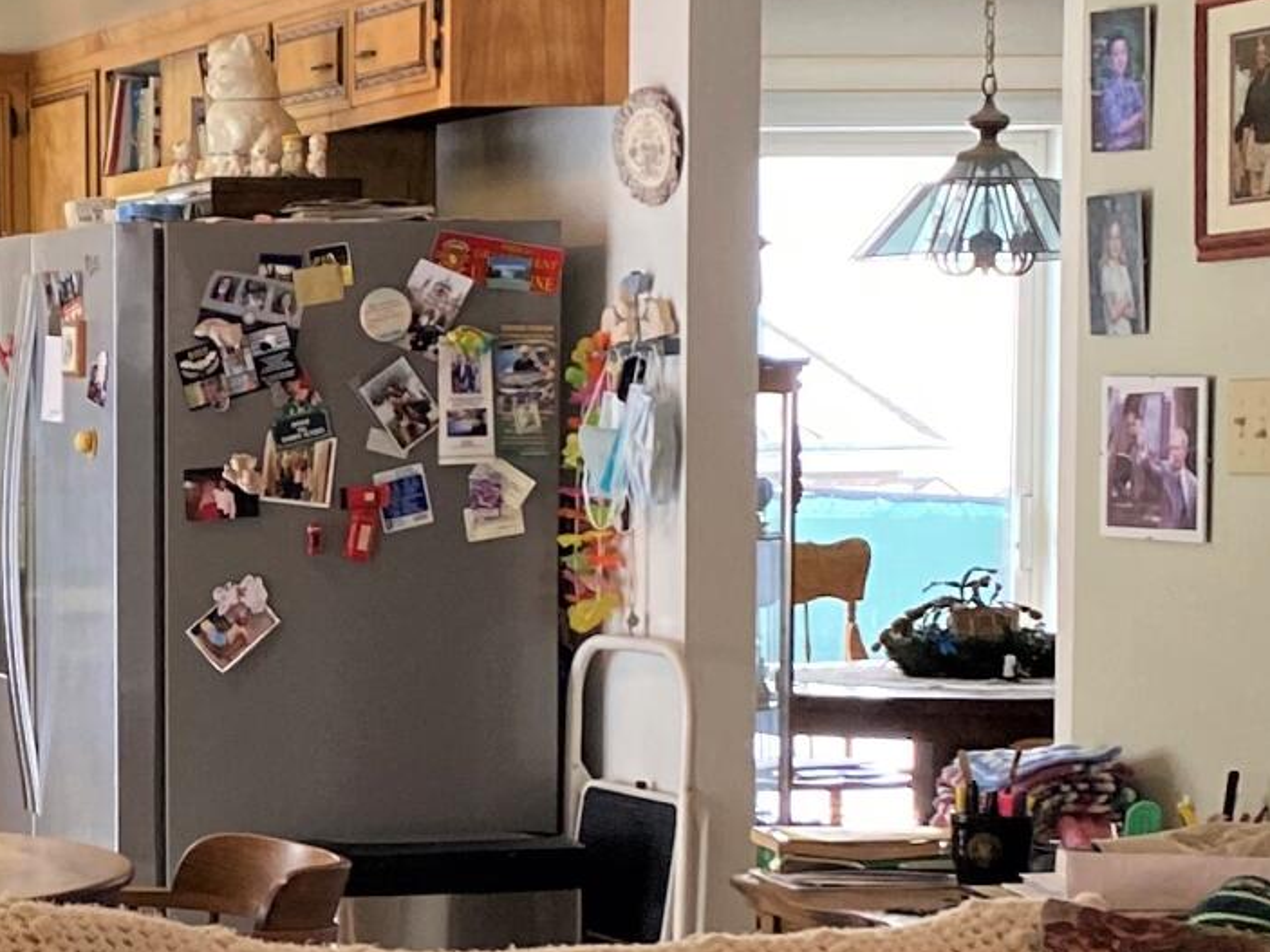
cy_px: 739
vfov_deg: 13.3
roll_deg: +0.0
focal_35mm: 111
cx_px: -159
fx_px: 4072
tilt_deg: -5.2
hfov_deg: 17.1
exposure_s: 1/60
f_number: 1.8
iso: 125
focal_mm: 4.25
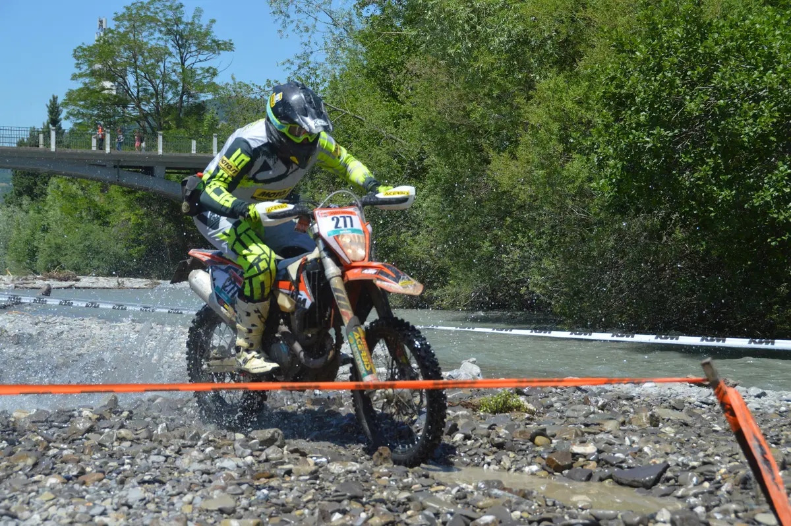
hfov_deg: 24.2
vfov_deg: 16.2
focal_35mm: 84
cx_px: 396
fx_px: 1844
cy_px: 263
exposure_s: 1/1600
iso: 400
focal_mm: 56
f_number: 6.3
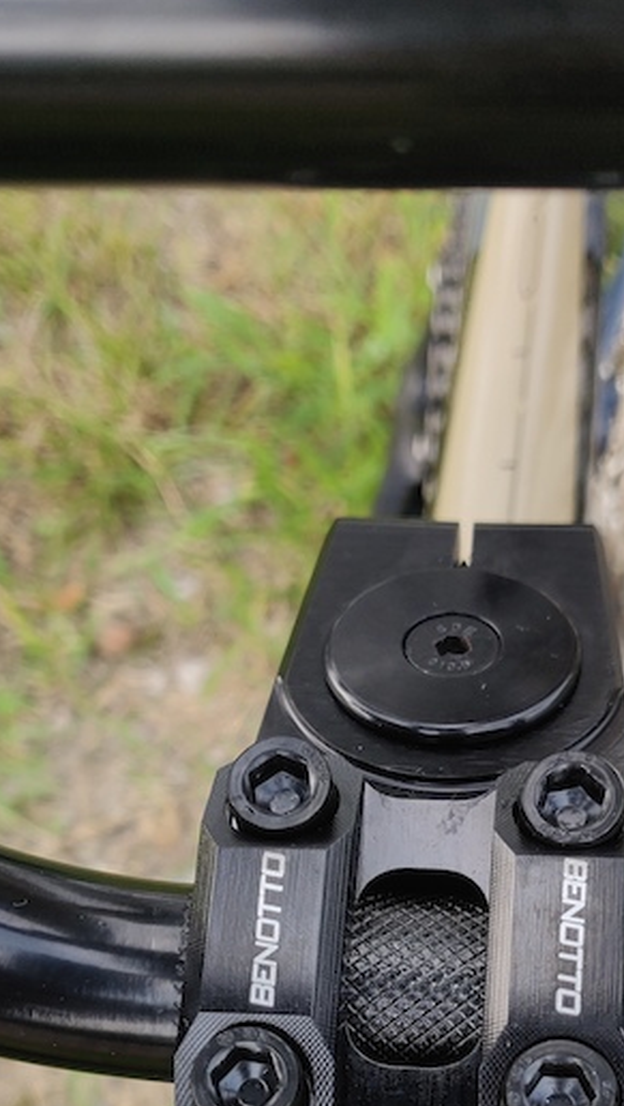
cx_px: 369
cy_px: 1014
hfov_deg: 22.2
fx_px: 1585
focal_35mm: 54
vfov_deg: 35.9
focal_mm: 4.25
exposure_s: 1/291
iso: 100
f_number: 1.7
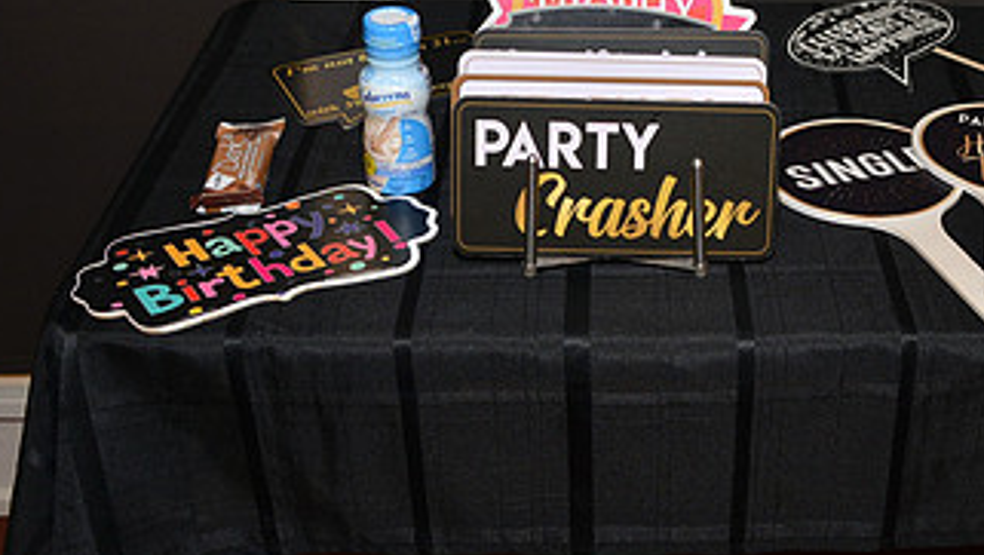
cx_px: 769
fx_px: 1384
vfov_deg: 22.5
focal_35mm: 53
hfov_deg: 37.9
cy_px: 164
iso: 800
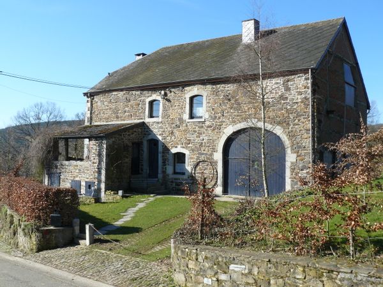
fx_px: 398
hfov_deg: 51.4
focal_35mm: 36
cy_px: 144
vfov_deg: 39.7
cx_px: 192
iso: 100
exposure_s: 1/200
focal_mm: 6
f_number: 5.6
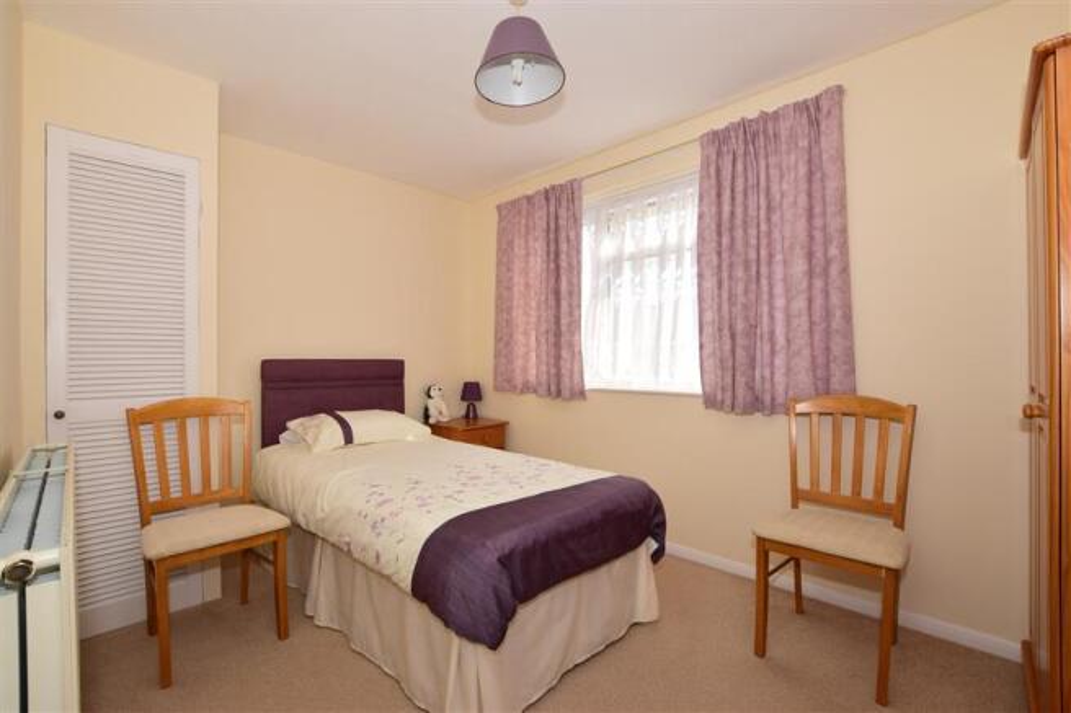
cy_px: 356
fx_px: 446
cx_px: 536
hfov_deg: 100.4
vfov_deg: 77.3
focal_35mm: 15
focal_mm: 10
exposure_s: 1/200
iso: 400
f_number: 11
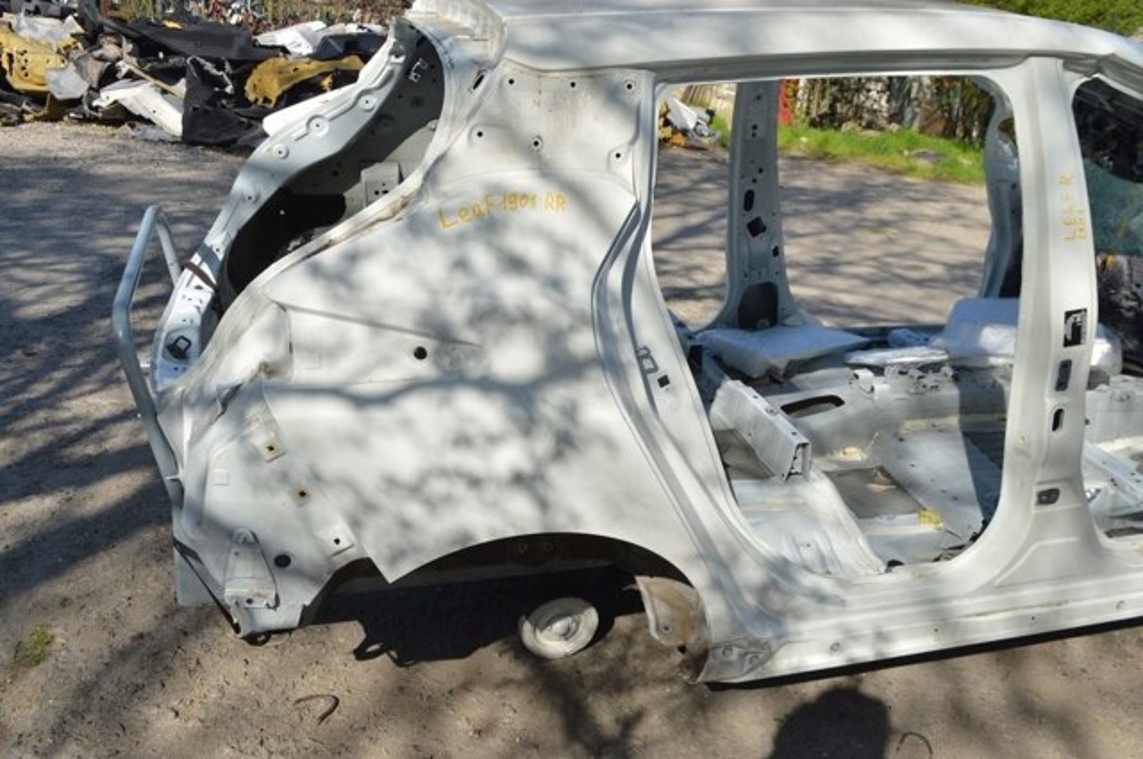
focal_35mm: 32
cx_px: 572
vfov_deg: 41.6
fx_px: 999
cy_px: 380
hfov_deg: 59.6
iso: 100
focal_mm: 21
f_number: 9
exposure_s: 1/320
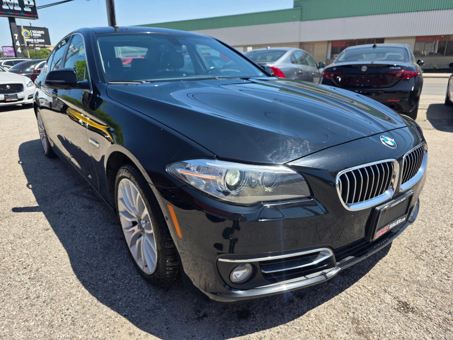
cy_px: 170
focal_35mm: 23
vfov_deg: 58.9
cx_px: 226
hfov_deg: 73.9
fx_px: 301
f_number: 1.7
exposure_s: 1/1384
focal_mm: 6.3
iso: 40
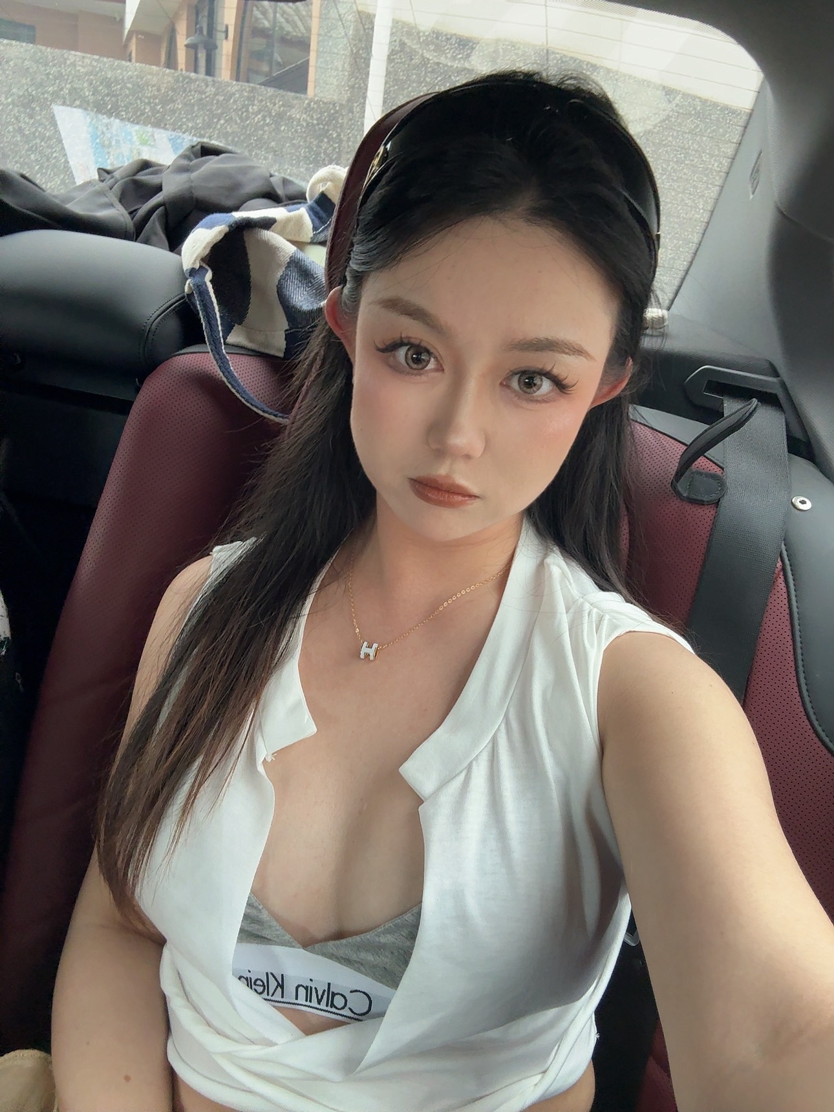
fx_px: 739
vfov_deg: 73.9
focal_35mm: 23
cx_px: 417
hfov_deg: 58.9
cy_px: 556
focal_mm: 2.69
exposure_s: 1/60
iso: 250
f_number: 1.9
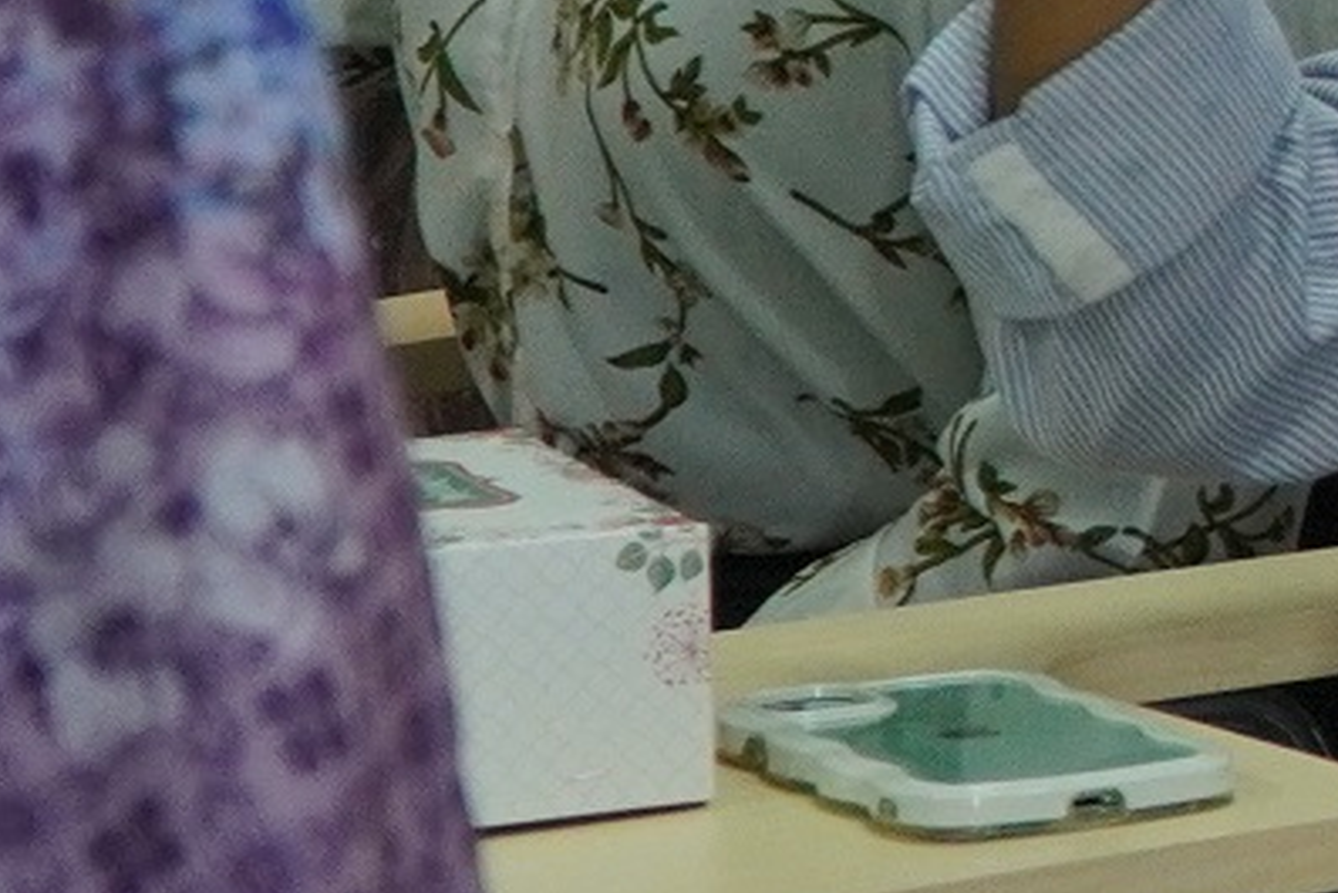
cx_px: 3647
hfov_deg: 8.4
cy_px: -630
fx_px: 8073
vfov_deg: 6.2
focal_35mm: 217
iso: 800
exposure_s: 1/125
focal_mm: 23
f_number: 4
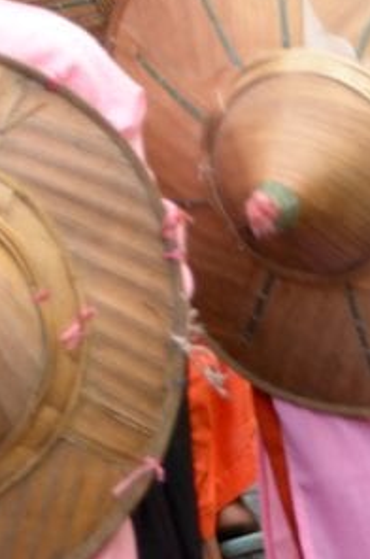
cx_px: 17
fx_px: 4987
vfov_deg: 6.3
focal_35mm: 322
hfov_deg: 4.2
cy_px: -225
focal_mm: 62
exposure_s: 1/125
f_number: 5.6
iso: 400
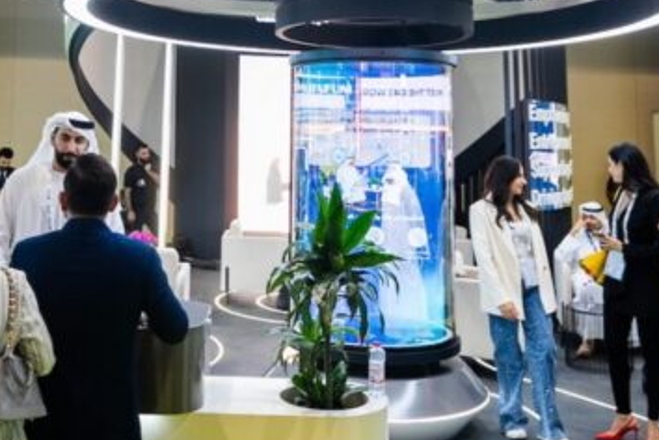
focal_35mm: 44
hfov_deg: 44.1
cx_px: 237
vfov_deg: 29.0
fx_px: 805
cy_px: 25
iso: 320
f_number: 2.8
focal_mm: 14
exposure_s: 1/100
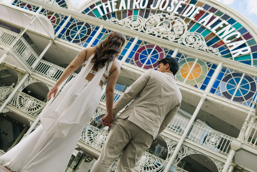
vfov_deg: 29.9
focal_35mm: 45
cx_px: 128
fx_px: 321
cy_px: 86
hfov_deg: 43.6
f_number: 2.5
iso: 100
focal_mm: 30
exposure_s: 1/200
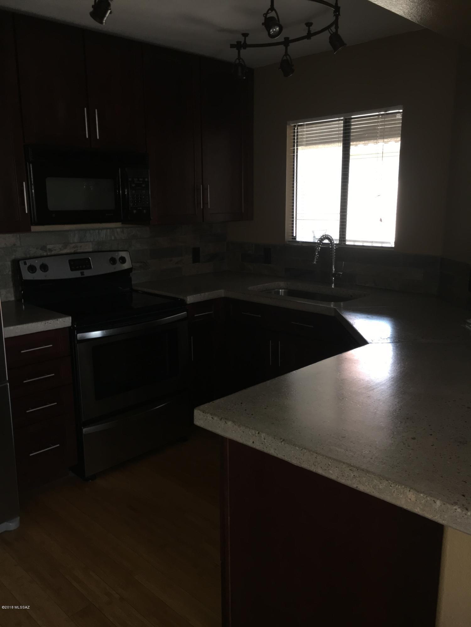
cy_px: 314
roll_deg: +0.1
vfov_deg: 61.7
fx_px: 526
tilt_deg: -11.2
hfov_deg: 48.2
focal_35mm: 29
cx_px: 236
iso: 50
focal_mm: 4.15
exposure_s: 1/16
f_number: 2.2
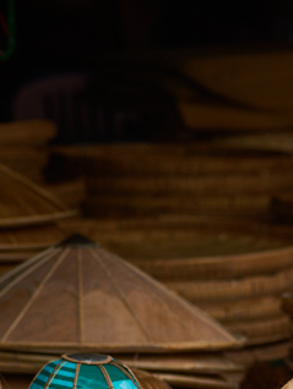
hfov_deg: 4.9
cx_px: 531
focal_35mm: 302
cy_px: 392
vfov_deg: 6.5
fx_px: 3404
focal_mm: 100
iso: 200
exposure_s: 1/200
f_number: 4
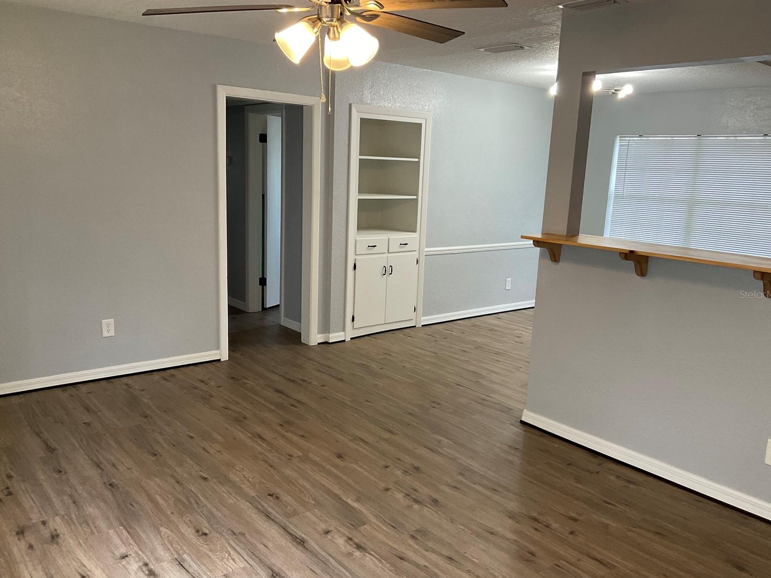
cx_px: 388
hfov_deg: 60.0
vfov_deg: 46.8
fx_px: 668
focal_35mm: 30
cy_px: 294
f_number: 1.8
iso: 64
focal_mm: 3
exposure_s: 1/60
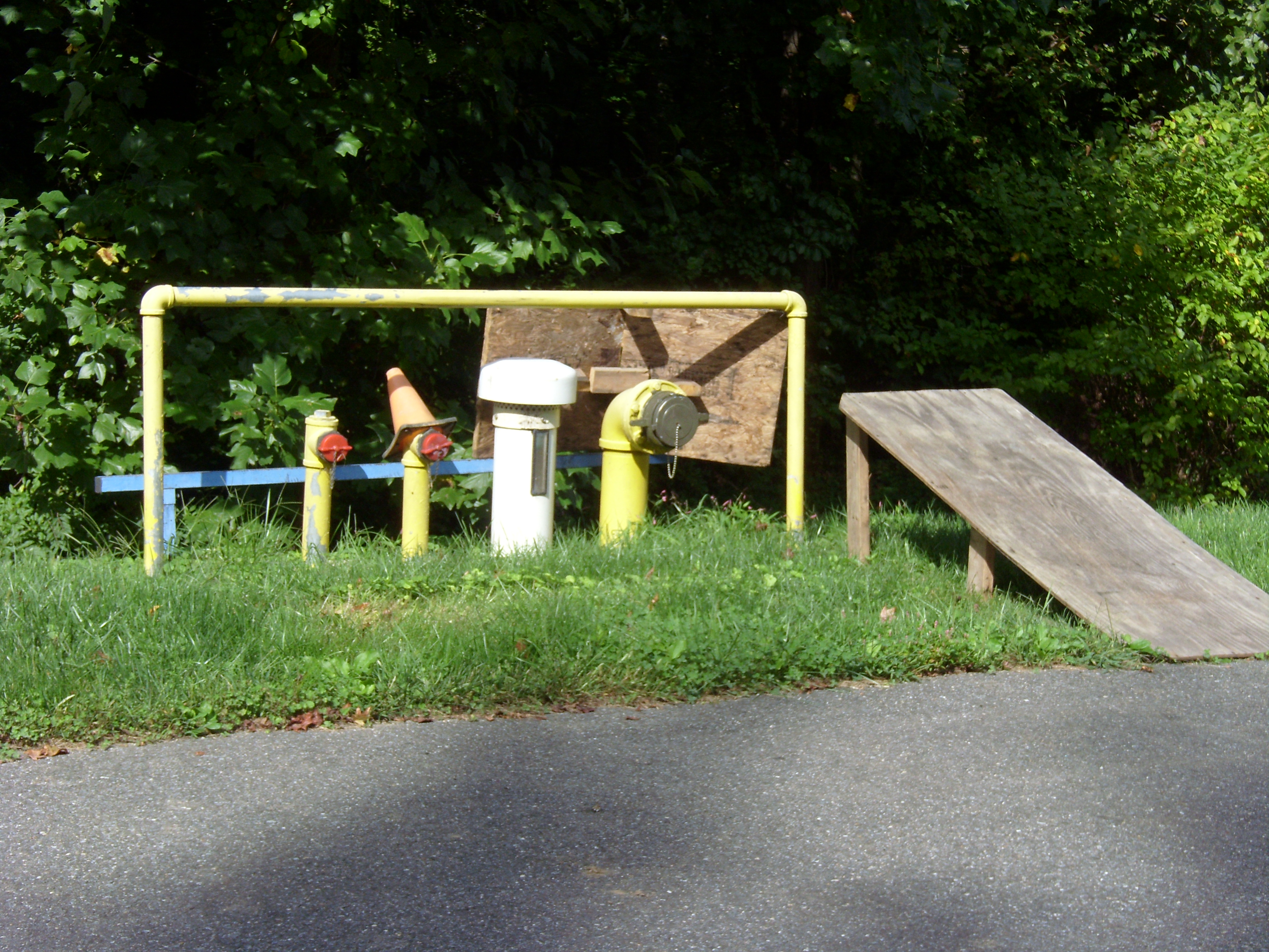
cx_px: 634
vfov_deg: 22.3
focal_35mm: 66
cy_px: 476
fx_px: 2420
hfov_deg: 29.4
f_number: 4.2
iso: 80
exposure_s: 1/500
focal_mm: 11
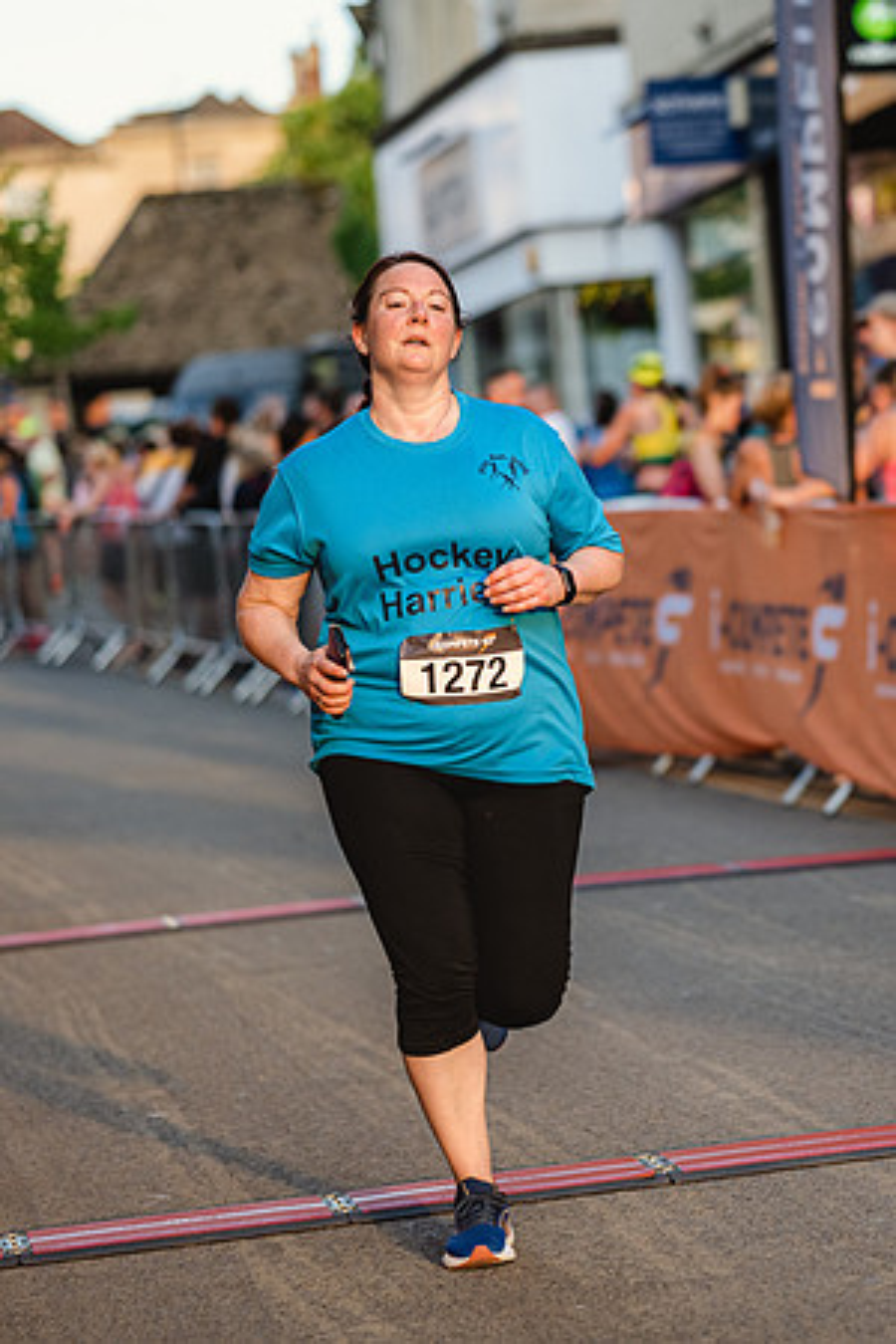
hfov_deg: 9.7
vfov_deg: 14.6
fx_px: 5245
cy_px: 658
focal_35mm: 140
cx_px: 888
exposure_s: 1/2000
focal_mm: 85
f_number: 2
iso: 640
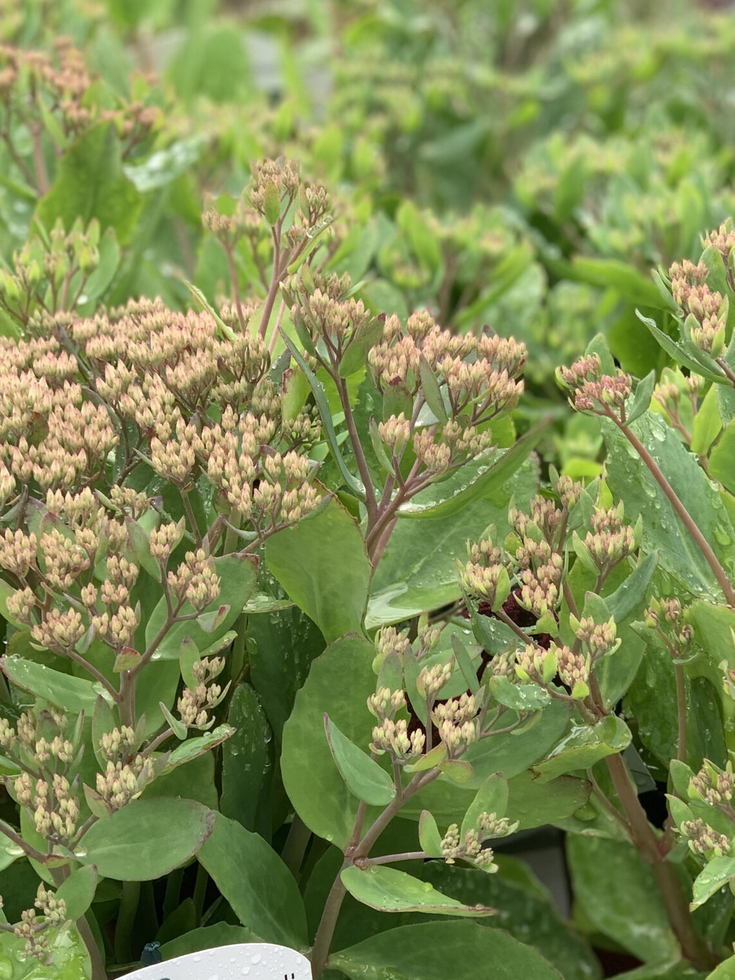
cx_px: 524
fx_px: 2462
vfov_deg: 22.4
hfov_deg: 16.9
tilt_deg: -30.1
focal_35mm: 87
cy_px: 636
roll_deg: +2.0
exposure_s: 1/122
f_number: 2.4
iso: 16
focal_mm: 6
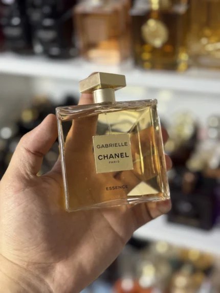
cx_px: 110
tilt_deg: -32.8
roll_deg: +4.4
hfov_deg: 30.3
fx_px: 407
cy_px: 146
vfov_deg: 39.6
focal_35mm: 48
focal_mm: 6.76
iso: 160
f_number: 1.78
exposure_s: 1/50
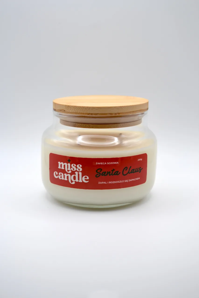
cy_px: 149
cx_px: 100
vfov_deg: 35.1
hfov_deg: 23.8
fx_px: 473
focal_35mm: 57
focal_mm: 38
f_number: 5.6
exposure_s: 1/60
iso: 100
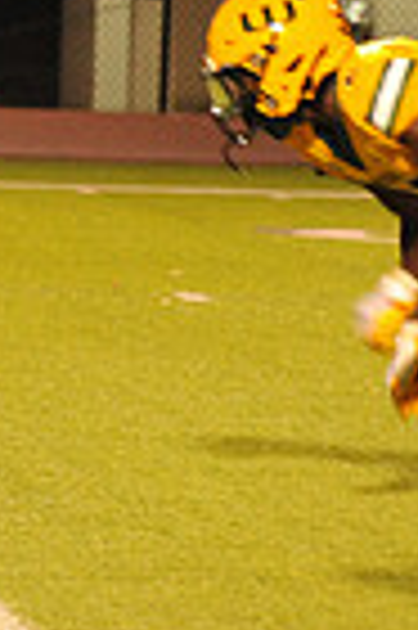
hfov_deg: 2.3
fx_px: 10510
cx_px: -814
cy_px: 4
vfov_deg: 3.4
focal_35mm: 602
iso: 3200
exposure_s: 1/160
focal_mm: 145
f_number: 5
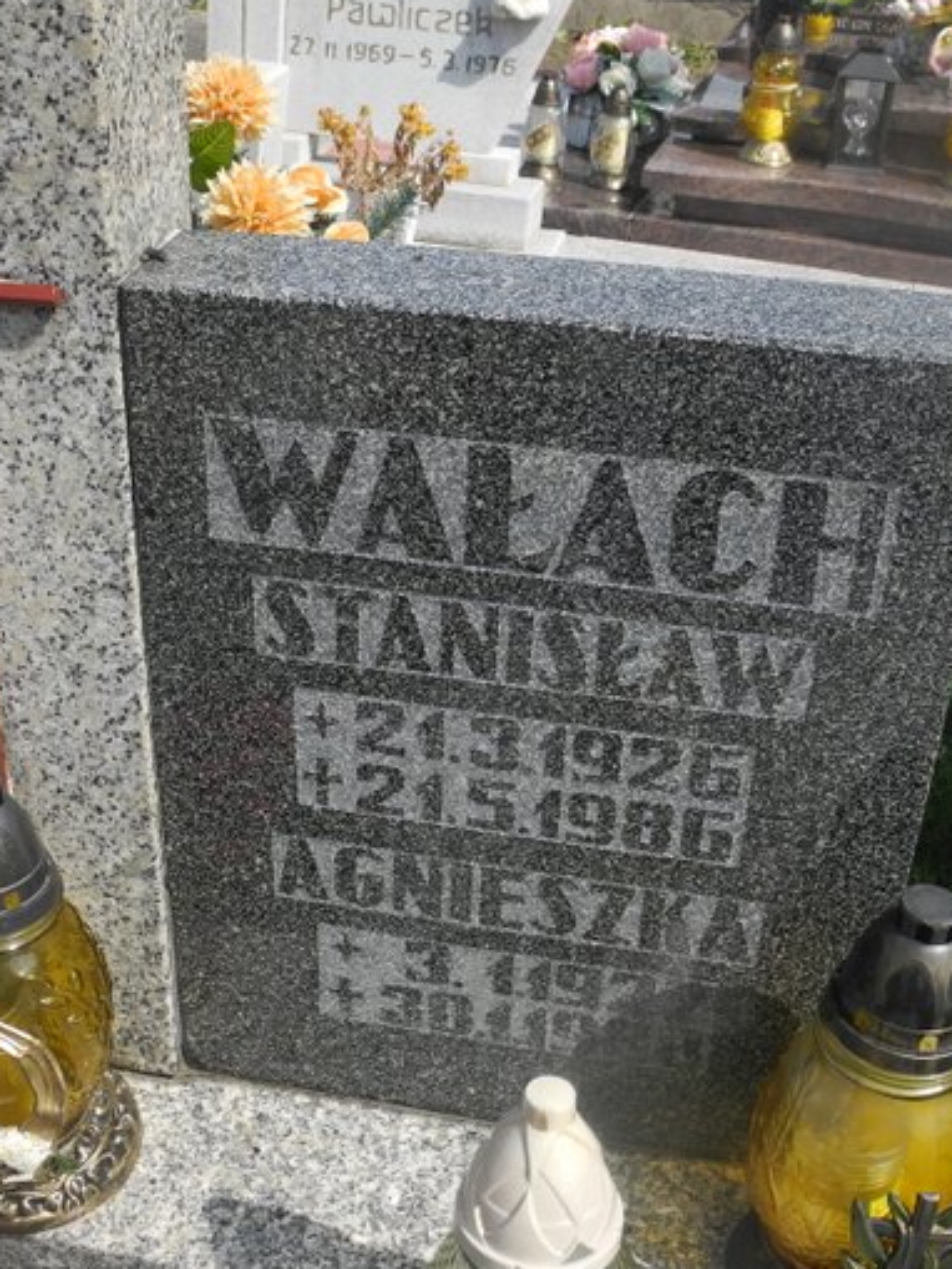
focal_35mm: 44
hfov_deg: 32.9
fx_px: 1613
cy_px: 593
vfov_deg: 42.9
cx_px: 429
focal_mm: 6
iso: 100
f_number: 3.5
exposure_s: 1/800
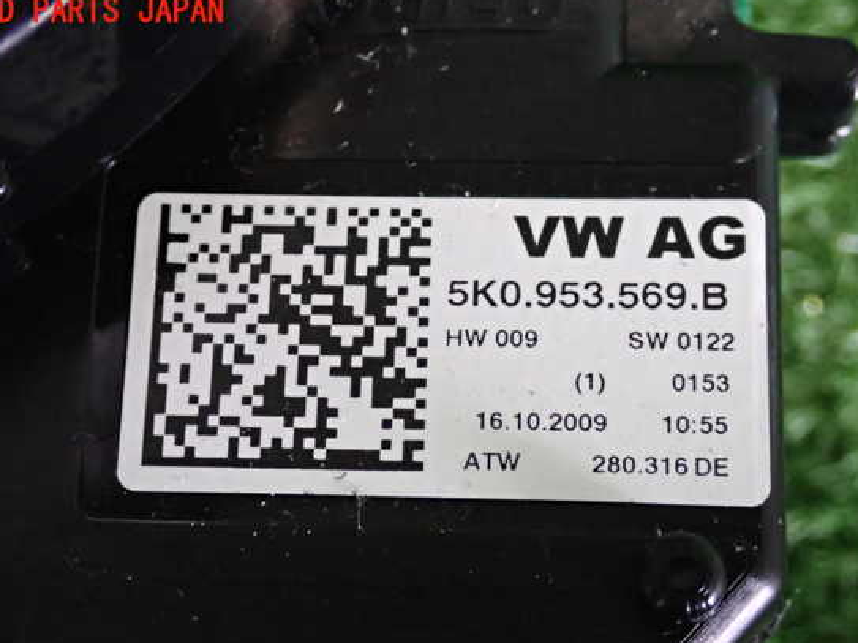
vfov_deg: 19.9
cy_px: 348
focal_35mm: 74
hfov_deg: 26.3
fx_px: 1834
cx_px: 411
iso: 2500
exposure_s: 1/80
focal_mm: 11.88
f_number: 3.8
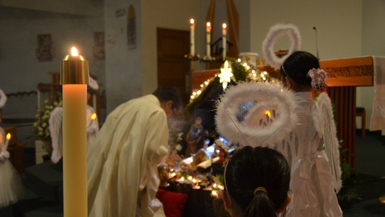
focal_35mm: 38
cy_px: 116
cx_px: 194
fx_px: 388
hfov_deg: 52.8
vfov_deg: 31.2
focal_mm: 24
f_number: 3.8
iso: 1600
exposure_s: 1/25
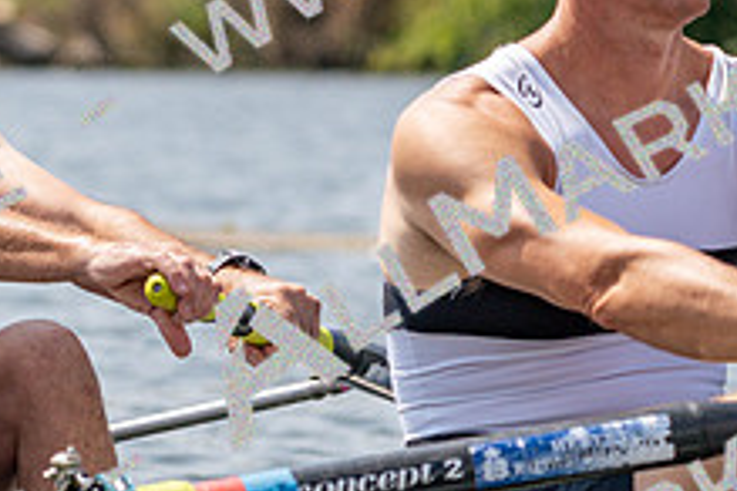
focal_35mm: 530
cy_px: 129
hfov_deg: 3.9
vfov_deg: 2.6
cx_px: -74
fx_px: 10849
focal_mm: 200
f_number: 5.6
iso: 200
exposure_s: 1/1600
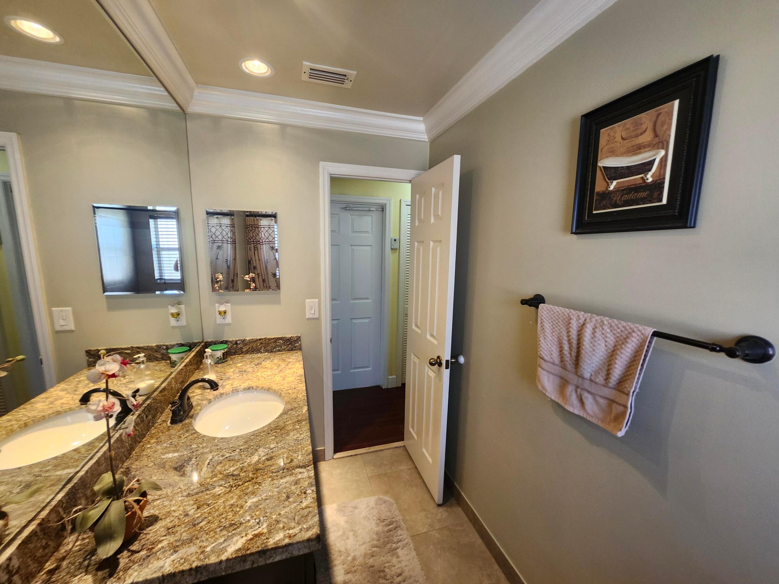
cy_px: 292
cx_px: 390
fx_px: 293
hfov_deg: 106.2
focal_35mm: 13
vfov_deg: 89.9
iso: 200
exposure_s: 1/60
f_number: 2.2
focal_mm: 1.74
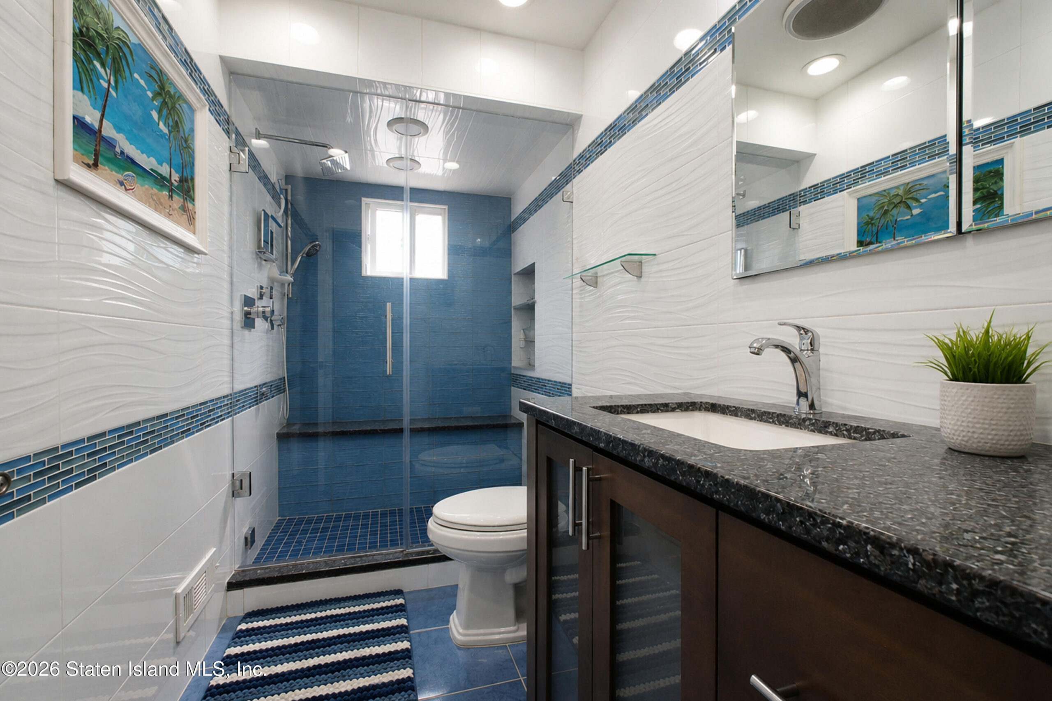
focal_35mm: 15
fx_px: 438
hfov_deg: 100.4
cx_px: 526
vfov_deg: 77.3
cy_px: 350
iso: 1250
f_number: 9
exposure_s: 1/100
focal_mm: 10
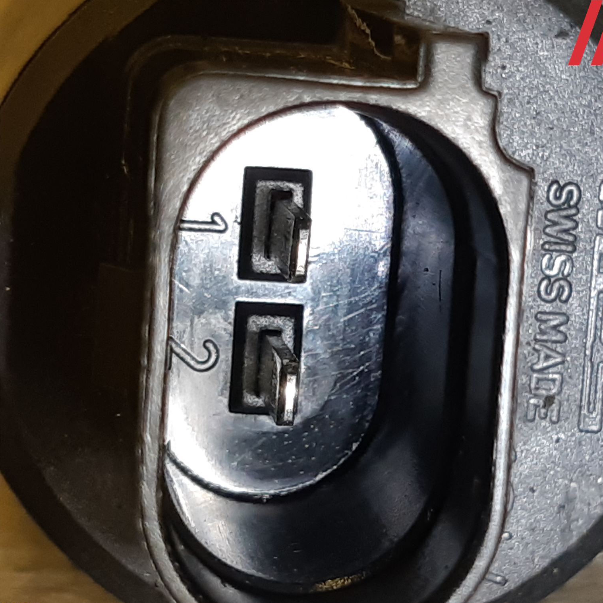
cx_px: 405
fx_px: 611
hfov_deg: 51.5
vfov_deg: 52.5
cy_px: 303
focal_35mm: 31
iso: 80
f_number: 1.7
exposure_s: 1/100
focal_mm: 3.93
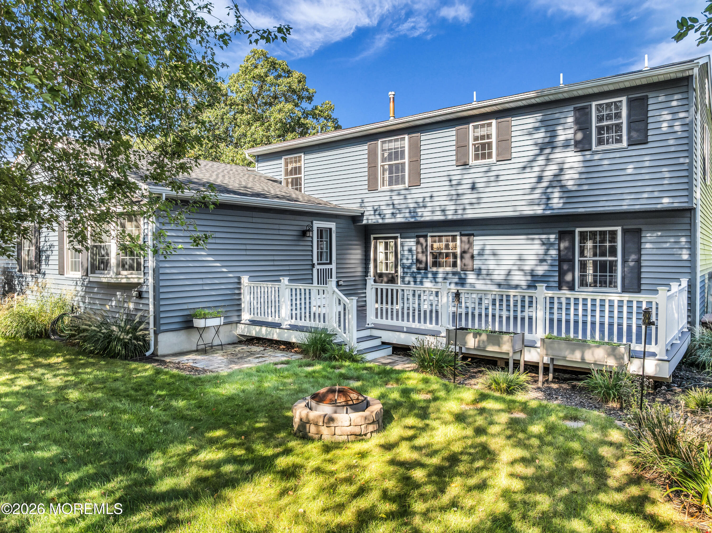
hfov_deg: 71.6
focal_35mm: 24
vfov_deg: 56.8
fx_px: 493
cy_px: 266
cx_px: 356
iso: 160
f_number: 2.8
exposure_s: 1/100
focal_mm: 12.29
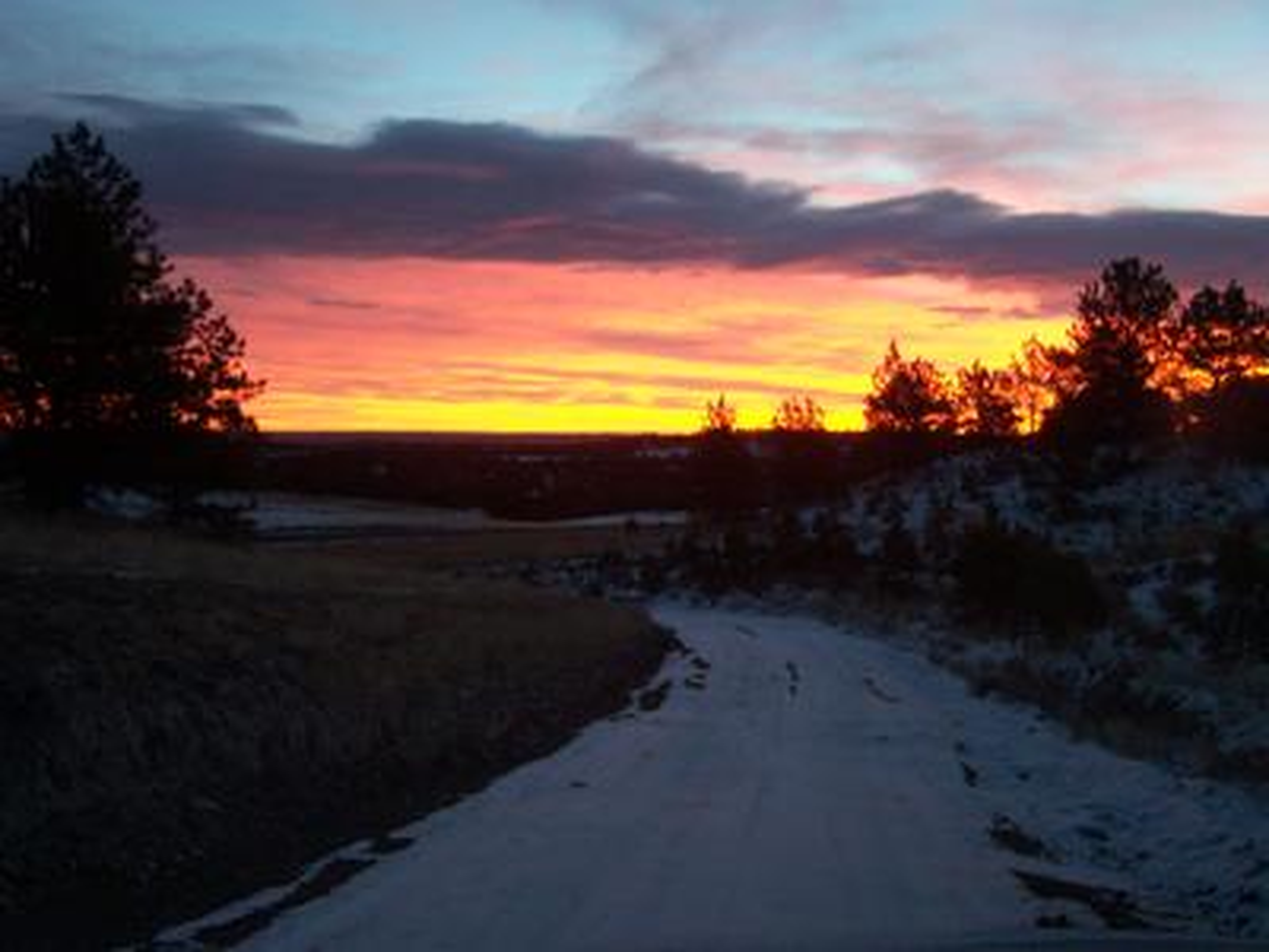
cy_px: 476
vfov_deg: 36.0
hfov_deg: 46.8
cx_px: 634
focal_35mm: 40
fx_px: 1466
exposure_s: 1/8
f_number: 2.8
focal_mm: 6.7
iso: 140
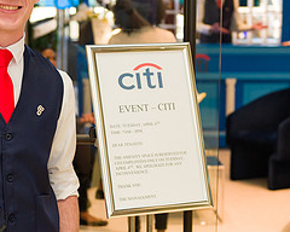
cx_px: 95
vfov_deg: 15.1
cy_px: 123
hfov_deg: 18.8
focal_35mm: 102
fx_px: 875
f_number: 4
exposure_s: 1/200
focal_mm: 45
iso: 1600
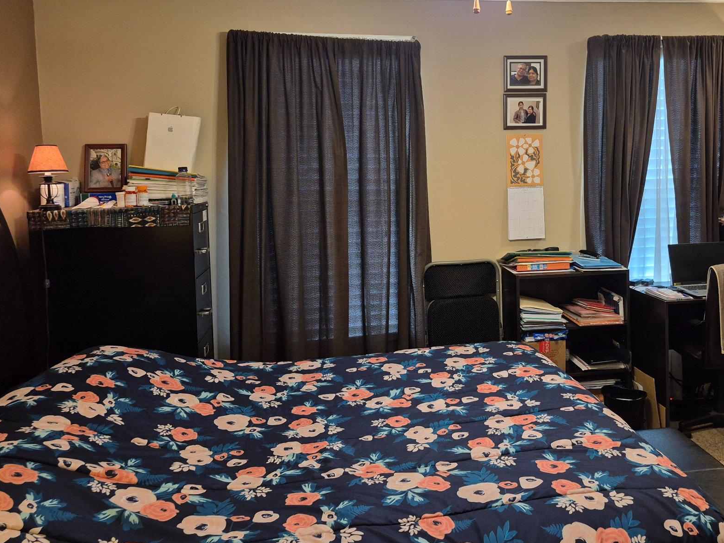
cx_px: 447
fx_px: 628
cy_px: 212
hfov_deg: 59.3
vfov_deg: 46.5
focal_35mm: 30
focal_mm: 5.4
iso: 500
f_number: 1.8
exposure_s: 1/120
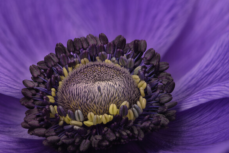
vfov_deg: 10.2
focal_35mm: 134
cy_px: 89
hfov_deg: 15.3
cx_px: 84
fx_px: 853
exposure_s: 1/200
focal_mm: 105
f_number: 4.2
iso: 50
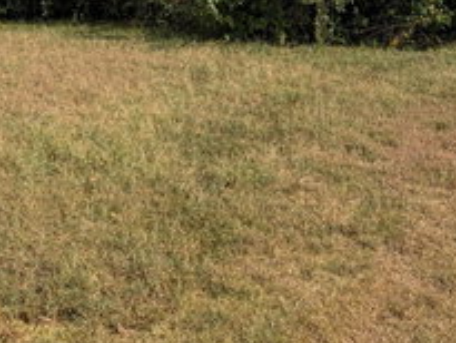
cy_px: -72
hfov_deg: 31.3
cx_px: 89
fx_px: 791
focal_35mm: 60
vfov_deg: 22.5
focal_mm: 6.9
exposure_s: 1/1272
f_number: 1.68
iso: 22
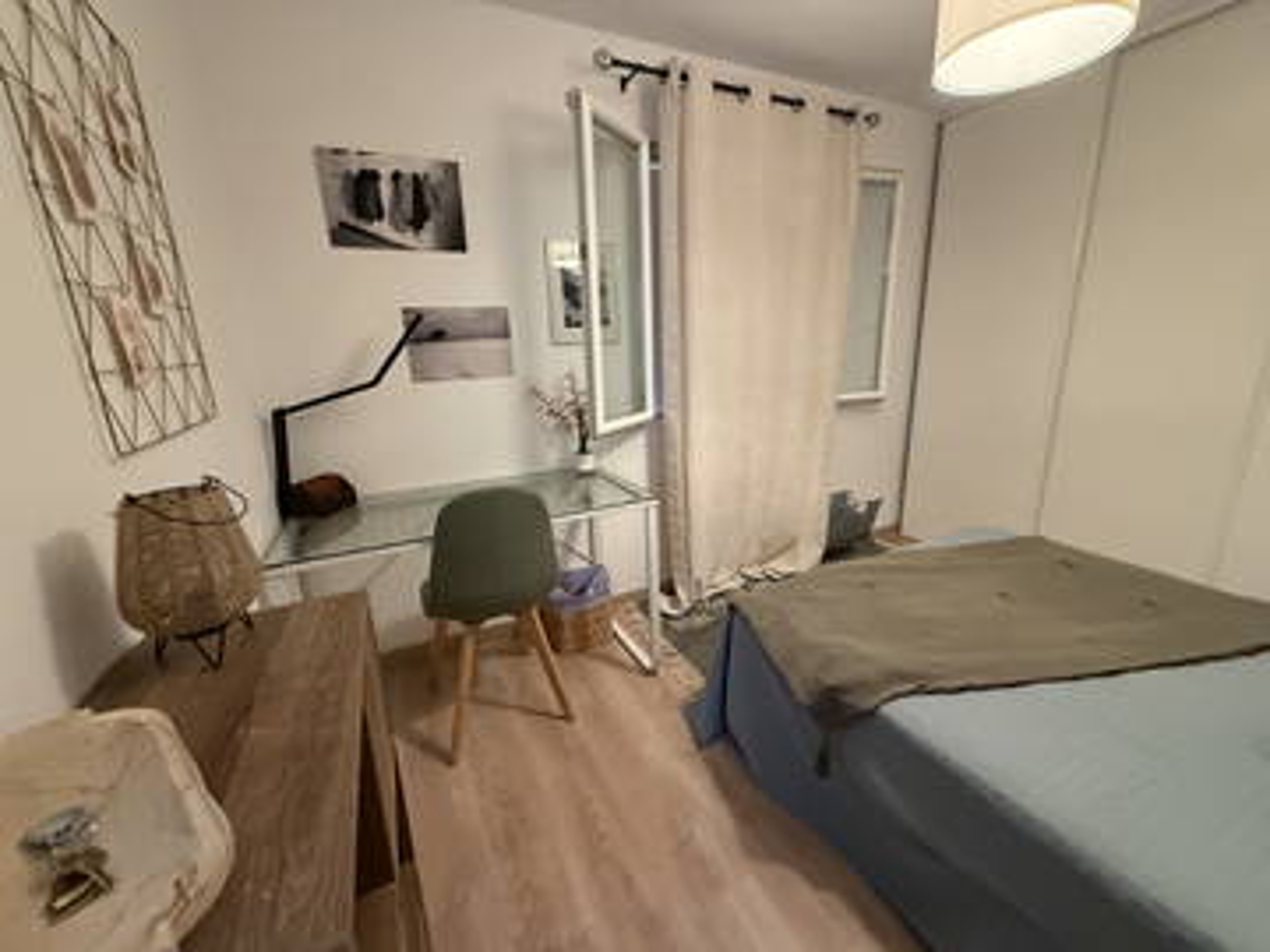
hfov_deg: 102.1
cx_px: 635
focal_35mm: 14
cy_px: 476
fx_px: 514
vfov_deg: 85.7
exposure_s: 1/60
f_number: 2.2
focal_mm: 2.22
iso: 500
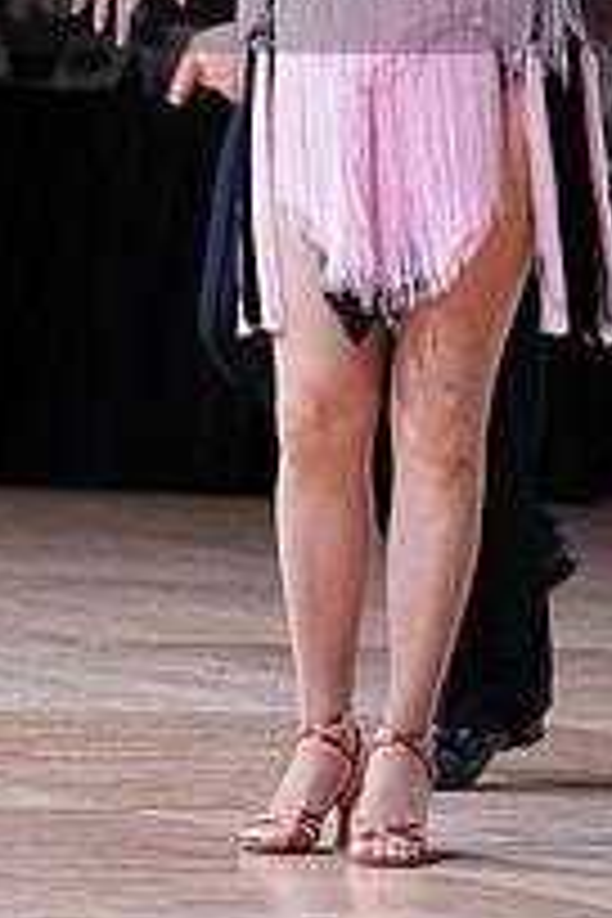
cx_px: 344
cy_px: -94
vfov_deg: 5.4
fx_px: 9664
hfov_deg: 3.6
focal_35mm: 379
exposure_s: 1/400
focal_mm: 133
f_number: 4
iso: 1250
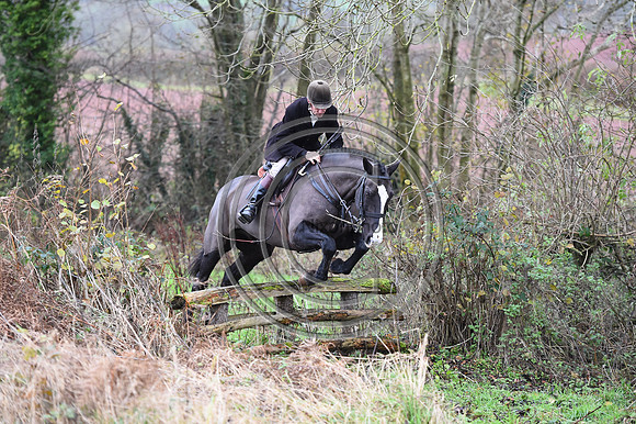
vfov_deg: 9.8
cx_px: 318
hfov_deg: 14.7
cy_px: 212
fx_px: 2472
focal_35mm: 140
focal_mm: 140
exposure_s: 1/1000
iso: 1800
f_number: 3.5
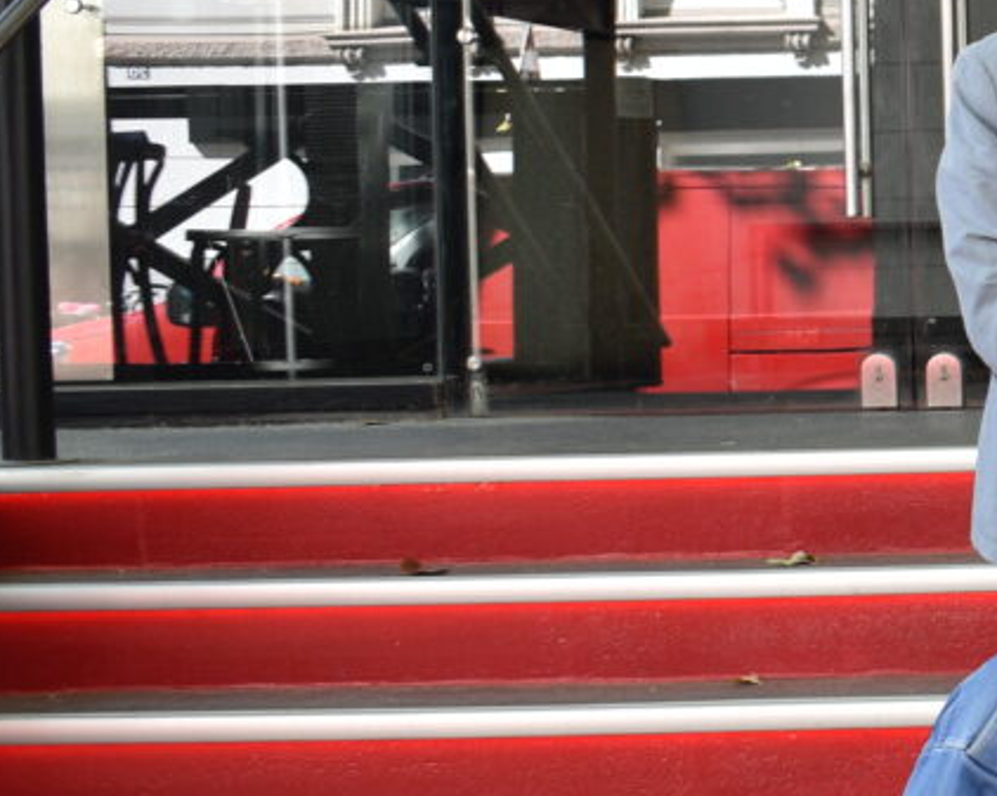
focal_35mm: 108
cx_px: 1685
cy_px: 361
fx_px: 3176
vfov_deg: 14.3
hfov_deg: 15.7
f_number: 3.8
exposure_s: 1/100
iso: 200
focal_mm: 21
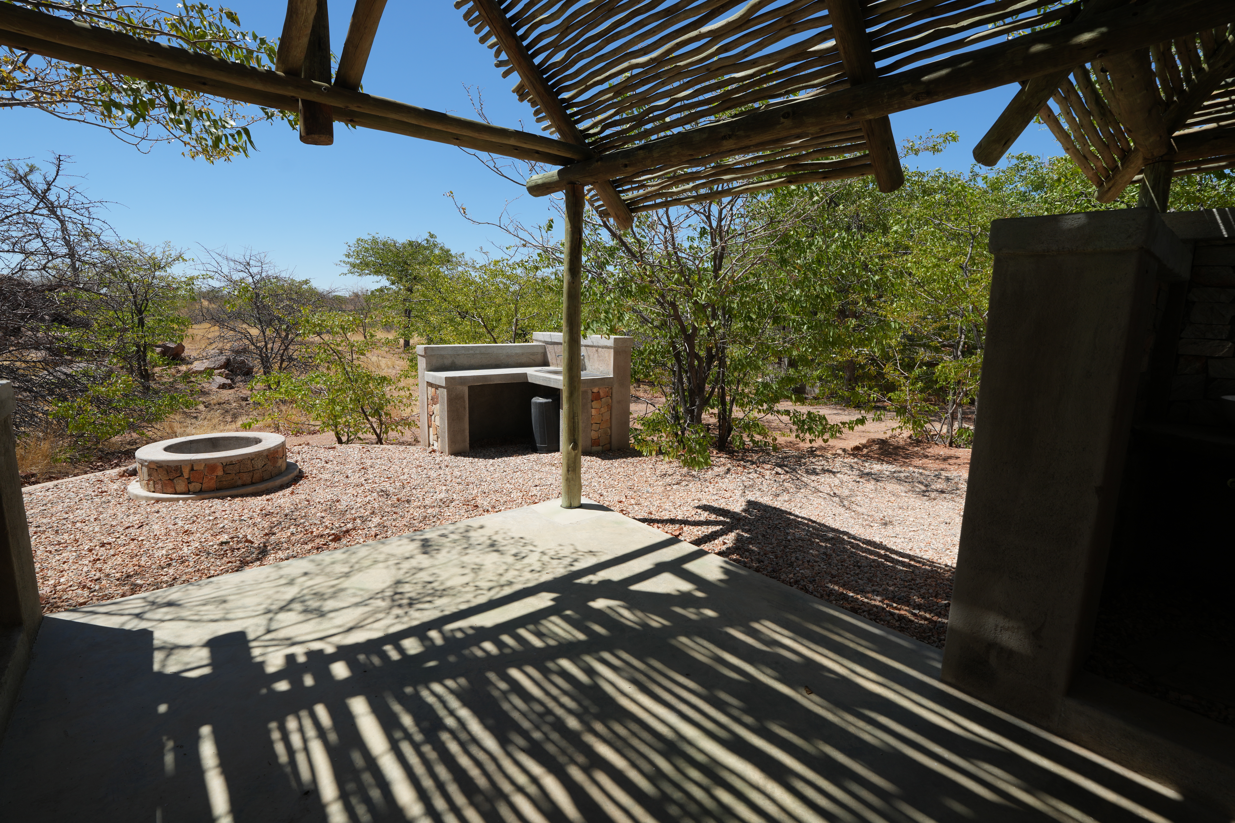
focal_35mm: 16
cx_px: 618
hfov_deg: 96.7
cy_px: 412
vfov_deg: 73.7
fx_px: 549
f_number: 8
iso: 100
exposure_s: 1/320
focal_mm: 16
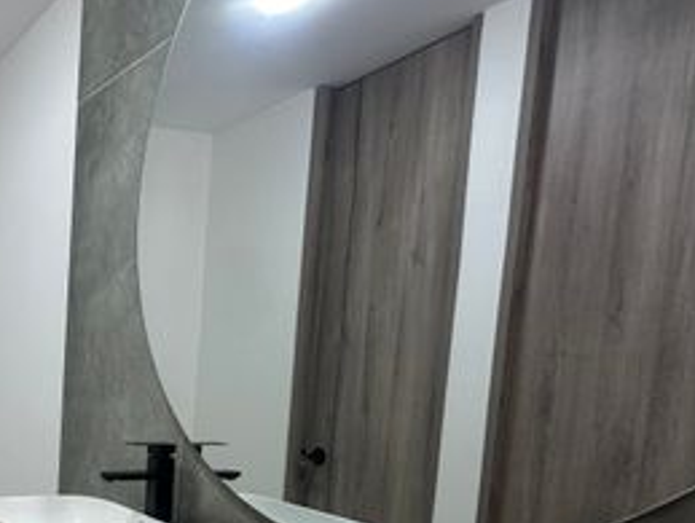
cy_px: 445
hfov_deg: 40.0
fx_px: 724
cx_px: -95
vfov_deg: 37.7
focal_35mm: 36
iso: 100
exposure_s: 1/120
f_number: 2.2
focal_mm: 2.22
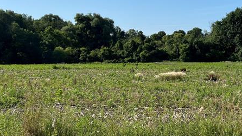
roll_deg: -0.9
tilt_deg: -3.0
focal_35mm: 65
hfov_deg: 32.3
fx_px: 417
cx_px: 146
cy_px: 75
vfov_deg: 18.5
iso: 50
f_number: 1.6
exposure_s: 1/3623
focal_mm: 5.1
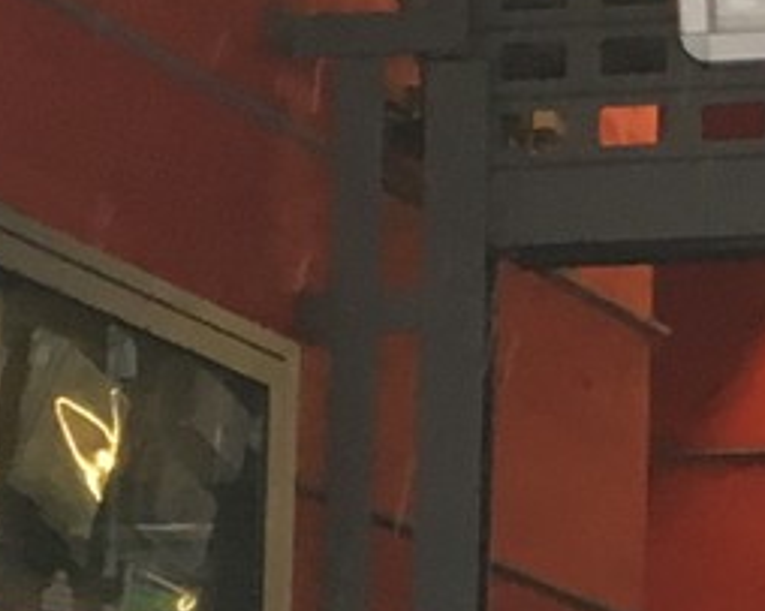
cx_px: 2107
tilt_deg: +5.2
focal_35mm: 238
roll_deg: -0.6
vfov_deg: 6.4
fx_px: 5386
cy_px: 1020
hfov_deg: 7.4
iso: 80
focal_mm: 4.15
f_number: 2.2
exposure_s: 1/33
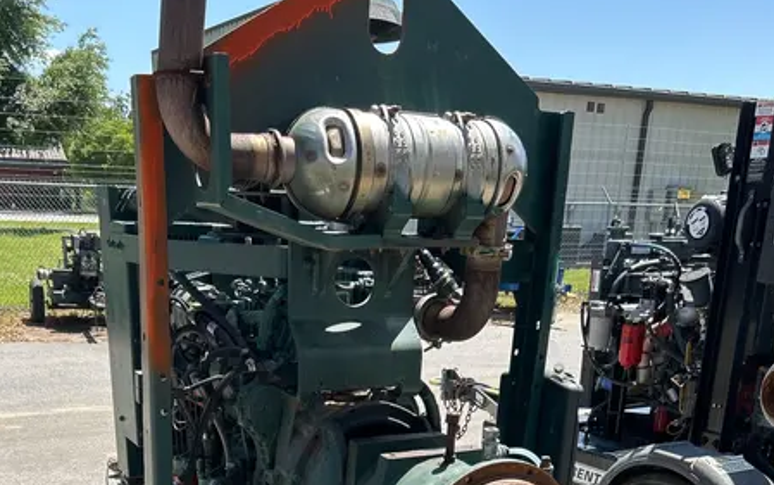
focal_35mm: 45
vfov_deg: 25.0
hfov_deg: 44.3
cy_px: 624
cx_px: 362
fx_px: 950
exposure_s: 1/1575
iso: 50
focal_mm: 5.7
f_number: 1.5
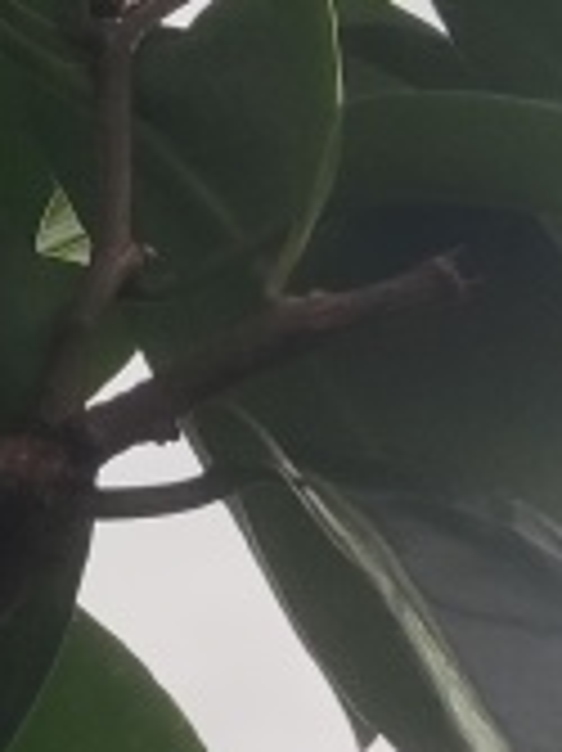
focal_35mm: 160
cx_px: -549
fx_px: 3468
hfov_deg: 8.8
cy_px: 304
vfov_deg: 12.4
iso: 50
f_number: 1.79
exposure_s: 1/547
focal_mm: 4.71
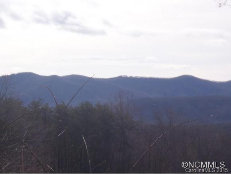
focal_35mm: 102
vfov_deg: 14.5
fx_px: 681
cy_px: 87
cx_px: 116
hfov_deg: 19.2
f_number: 6.3
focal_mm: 18.2
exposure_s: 1/320
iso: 80
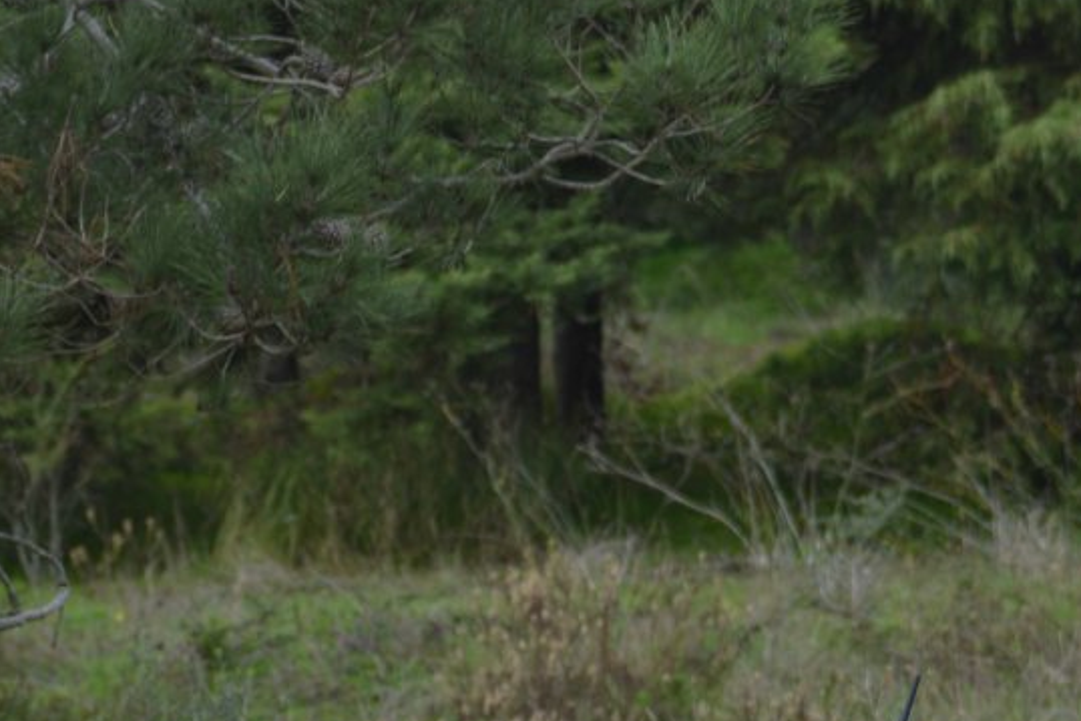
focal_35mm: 357
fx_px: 10722
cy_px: 1038
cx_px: 16
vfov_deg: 3.8
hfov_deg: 5.8
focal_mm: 100
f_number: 3.5
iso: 100
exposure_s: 1/200
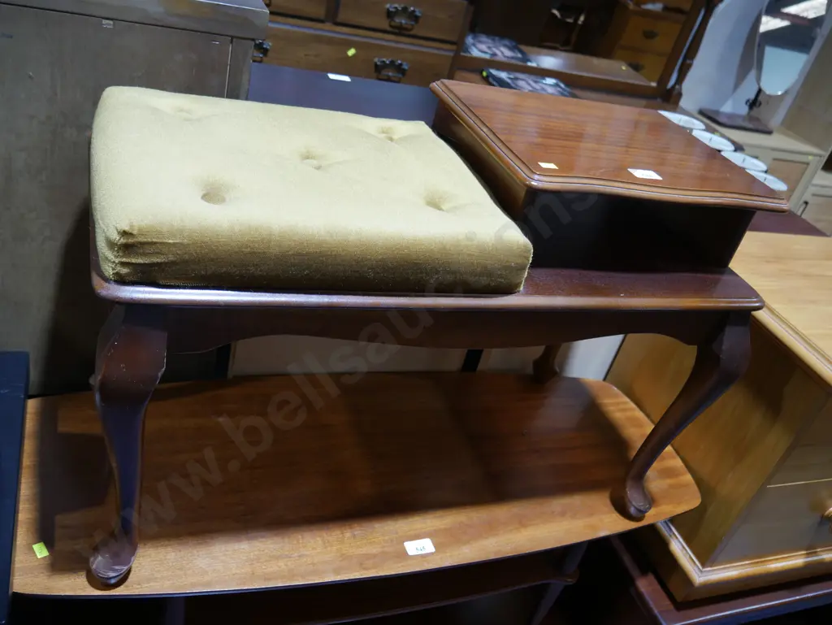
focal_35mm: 30
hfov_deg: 59.9
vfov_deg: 46.8
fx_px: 721
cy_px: 312
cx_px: 416
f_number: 3.6
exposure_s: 1/60
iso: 400
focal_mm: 15
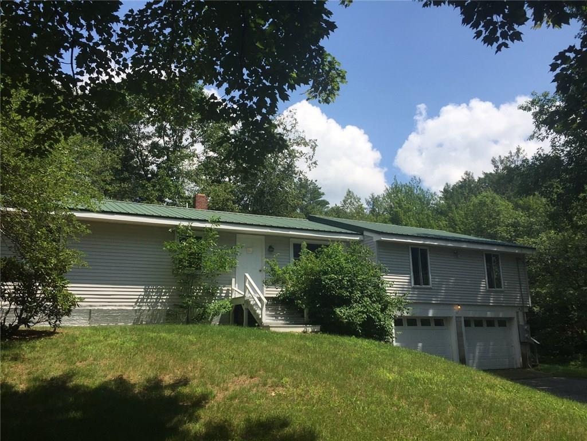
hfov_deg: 61.7
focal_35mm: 29
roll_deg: -0.5
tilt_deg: +12.7
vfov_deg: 48.2
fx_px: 492
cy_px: 220
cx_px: 294
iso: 32
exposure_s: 1/2326
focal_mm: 4.15
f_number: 2.2
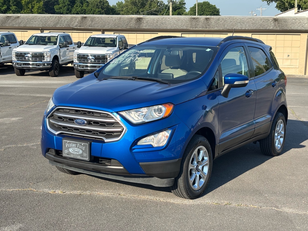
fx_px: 463
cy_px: 116
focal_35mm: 52
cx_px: 154
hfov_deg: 36.8
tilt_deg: -9.7
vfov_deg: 28.0
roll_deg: -0.1
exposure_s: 1/466
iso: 32
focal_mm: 5.96
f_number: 1.6
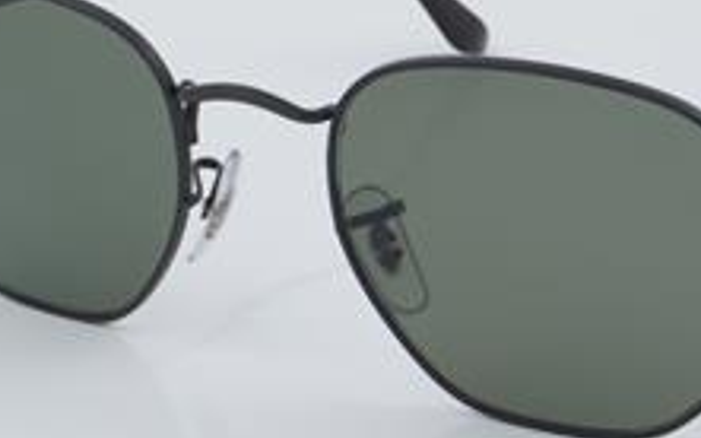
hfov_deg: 15.1
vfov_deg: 9.5
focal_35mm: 138
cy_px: 206
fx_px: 2636
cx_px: 482
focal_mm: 50
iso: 100
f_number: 32
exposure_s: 1/4
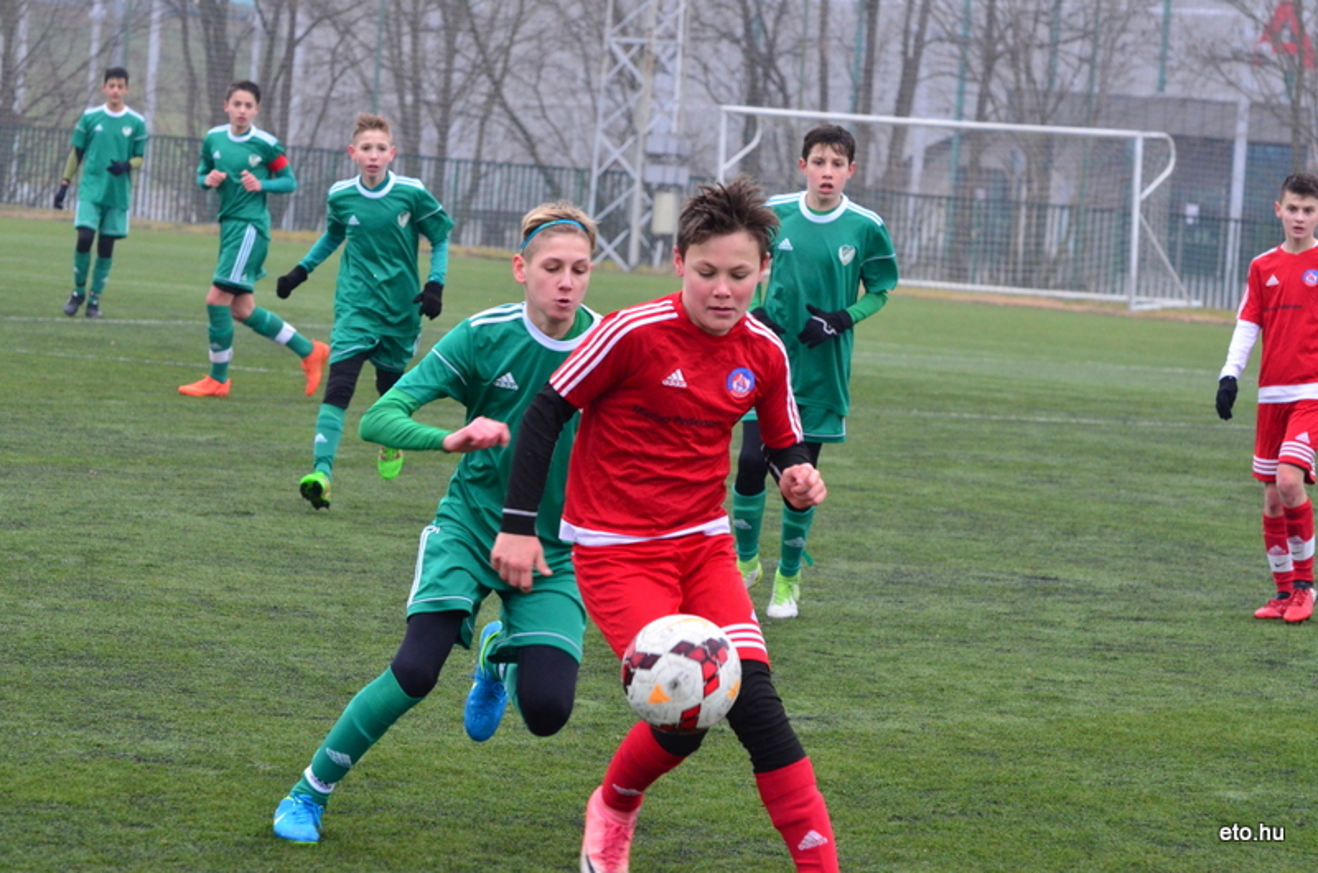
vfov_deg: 8.3
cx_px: 659
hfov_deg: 12.5
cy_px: 436
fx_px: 6029
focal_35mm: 165
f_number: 6.3
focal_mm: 110
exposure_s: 1/500
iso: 1600
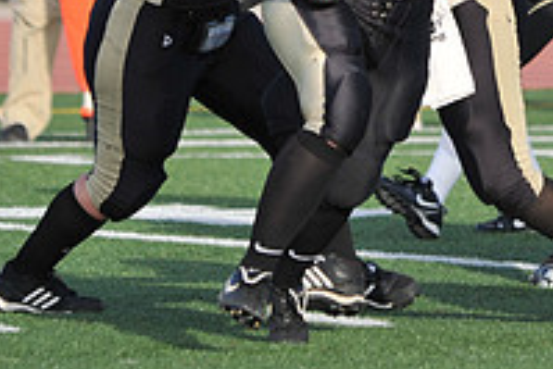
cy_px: -39
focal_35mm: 1105
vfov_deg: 1.2
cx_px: 414
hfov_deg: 1.9
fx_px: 16986
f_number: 7.1
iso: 560
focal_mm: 380
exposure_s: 1/1000
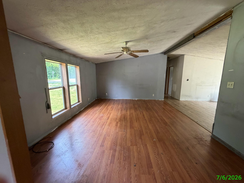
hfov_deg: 102.1
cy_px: 92
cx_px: 122
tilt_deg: -8.6
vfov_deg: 85.7
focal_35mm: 14
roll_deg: -0.9
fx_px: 99
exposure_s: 1/121
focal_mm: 2.22
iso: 320
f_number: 2.2
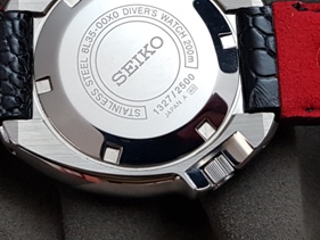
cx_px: 156
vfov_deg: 19.7
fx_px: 684
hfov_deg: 26.3
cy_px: 42
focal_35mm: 74
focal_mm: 4.2
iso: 200
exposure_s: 1/33
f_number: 1.7
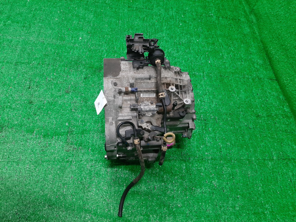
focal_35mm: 26
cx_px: 148
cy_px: 111
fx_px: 222
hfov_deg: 67.3
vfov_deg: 53.1
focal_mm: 3.93
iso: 109
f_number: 1.7
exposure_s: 1/50
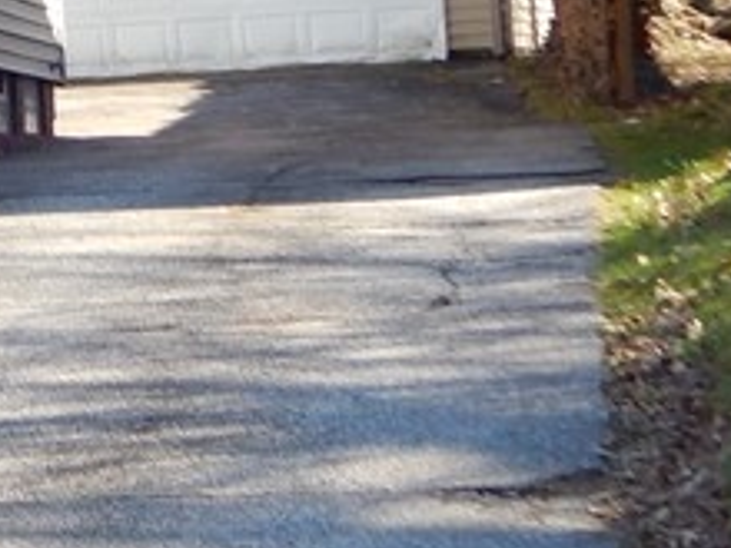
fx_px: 4223
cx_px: -608
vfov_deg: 7.3
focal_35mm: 200
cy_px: -385
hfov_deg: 9.4
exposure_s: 1/200
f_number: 3.6
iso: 125
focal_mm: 7.7
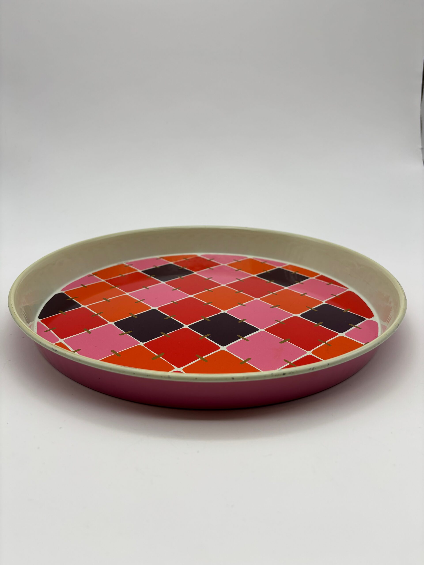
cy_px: 282
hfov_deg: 53.1
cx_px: 212
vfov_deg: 67.3
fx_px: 425
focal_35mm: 26
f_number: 1.6
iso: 40
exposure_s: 1/145
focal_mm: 5.96
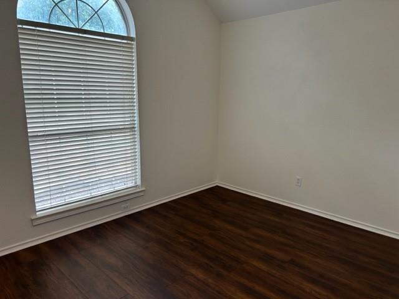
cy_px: 150
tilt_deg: -11.5
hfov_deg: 67.3
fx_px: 300
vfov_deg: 53.1
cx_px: 200
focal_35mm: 26
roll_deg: -0.2
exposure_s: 1/120
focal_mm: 5.7
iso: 40
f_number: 1.5
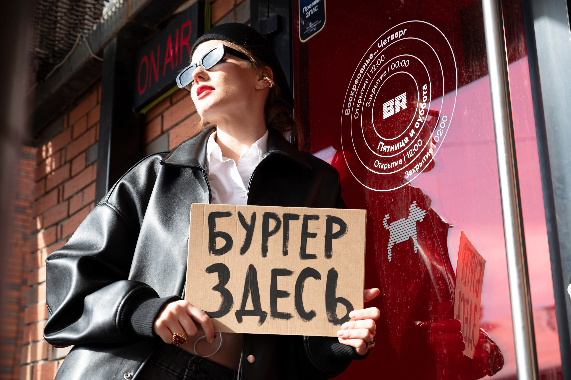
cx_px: 286
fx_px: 828
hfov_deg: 38.1
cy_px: 190
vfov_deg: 25.8
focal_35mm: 52
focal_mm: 52
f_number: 4
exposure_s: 1/320
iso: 100
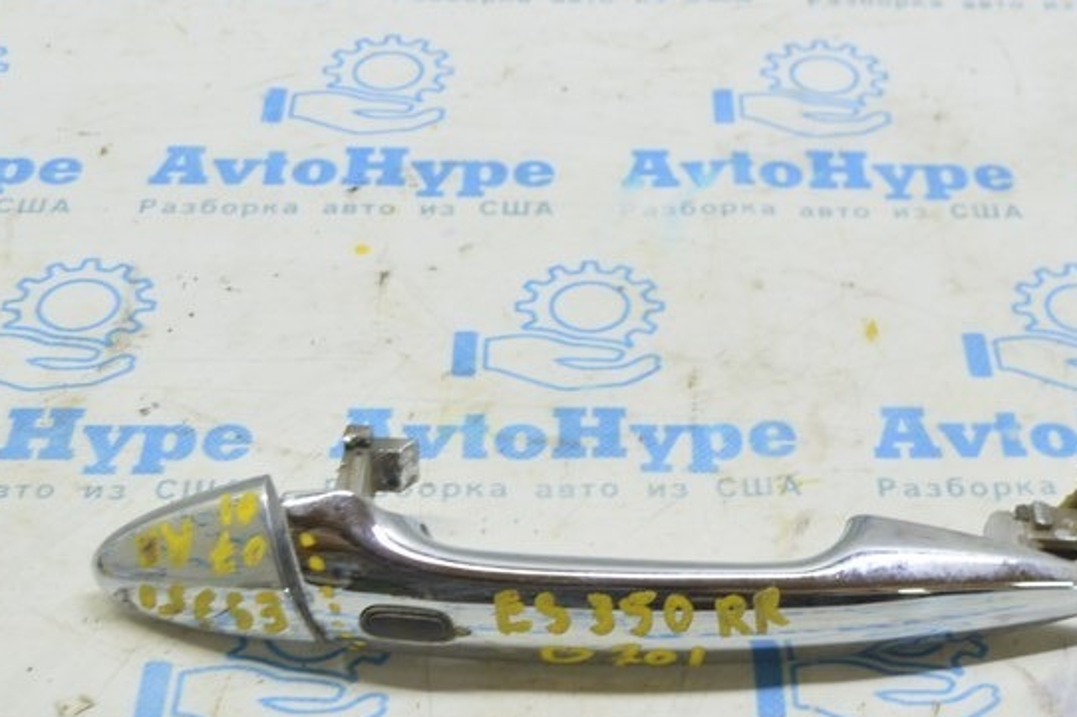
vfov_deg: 19.9
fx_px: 2034
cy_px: 470
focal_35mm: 68
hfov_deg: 29.5
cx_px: 707
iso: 400
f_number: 5.6
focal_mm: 24
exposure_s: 1/20
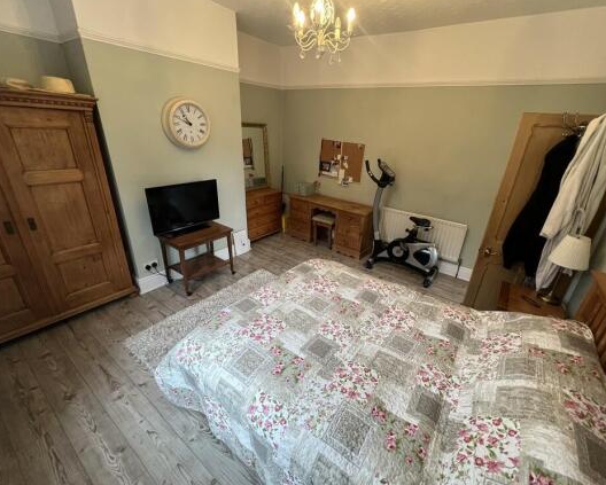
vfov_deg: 88.0
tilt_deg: -24.6
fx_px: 251
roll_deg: -3.2
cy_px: 240
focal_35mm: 14
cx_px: 327
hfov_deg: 100.5
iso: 320
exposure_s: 1/50
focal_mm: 1.57
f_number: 1.8
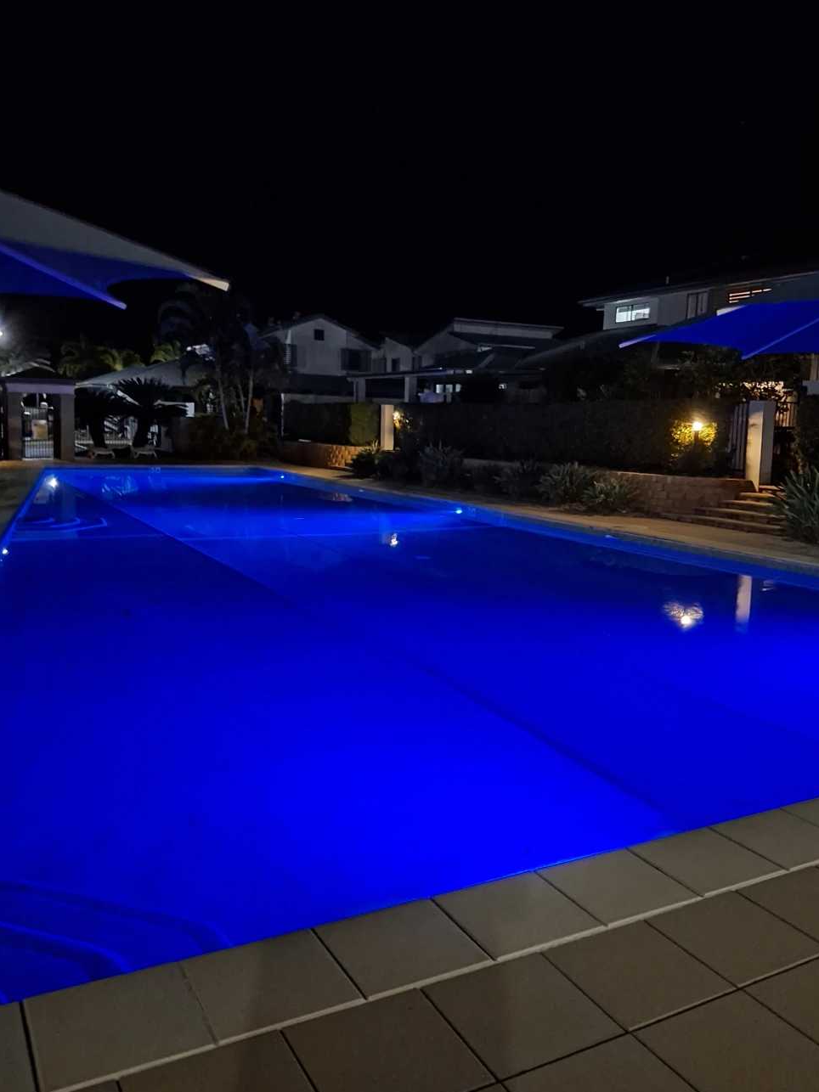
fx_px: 884
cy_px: 541
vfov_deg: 63.5
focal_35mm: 28
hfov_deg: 49.7
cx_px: 416
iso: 2000
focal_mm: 4.69
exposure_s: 1/7
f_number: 1.8
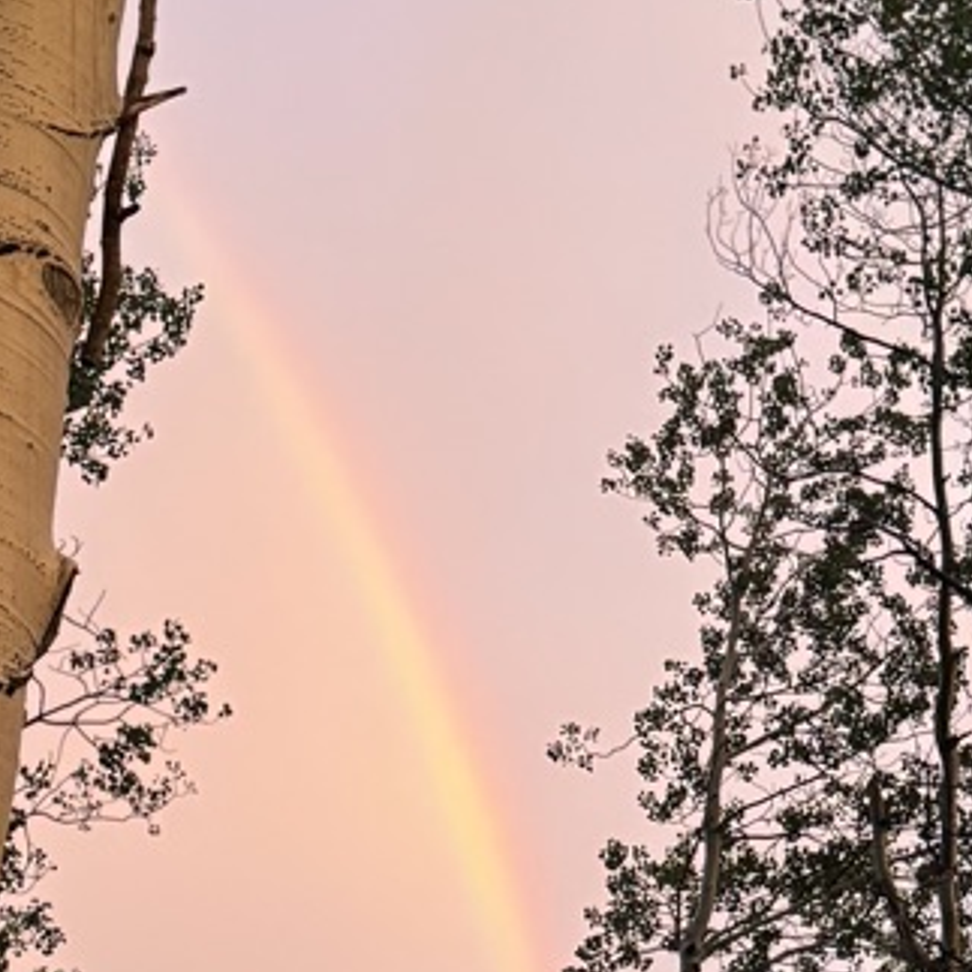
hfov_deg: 18.9
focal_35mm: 92
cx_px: 391
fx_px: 2923
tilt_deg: +11.4
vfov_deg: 18.5
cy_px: 891
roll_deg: +1.2
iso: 500
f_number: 1.78
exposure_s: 1/60
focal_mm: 6.76
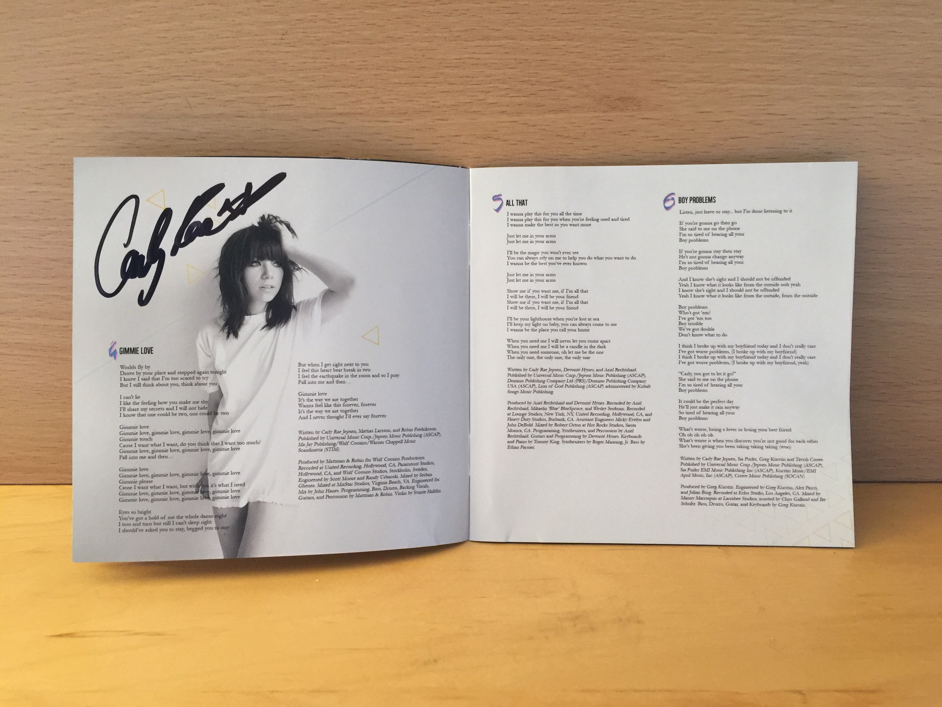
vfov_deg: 48.2
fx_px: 789
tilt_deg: -15.1
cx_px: 471
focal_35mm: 29
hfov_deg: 61.7
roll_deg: -0.4
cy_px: 354
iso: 125
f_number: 2.2
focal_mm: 4.15
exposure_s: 1/17
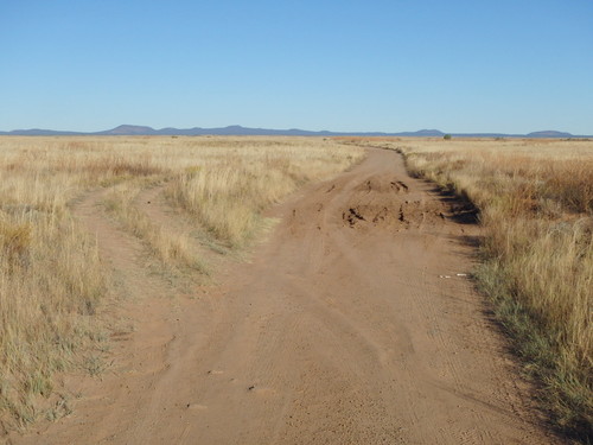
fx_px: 959
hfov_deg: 34.3
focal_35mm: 56
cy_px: 222
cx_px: 296
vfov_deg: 26.1
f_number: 14
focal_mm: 10
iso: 160
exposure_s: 1/125
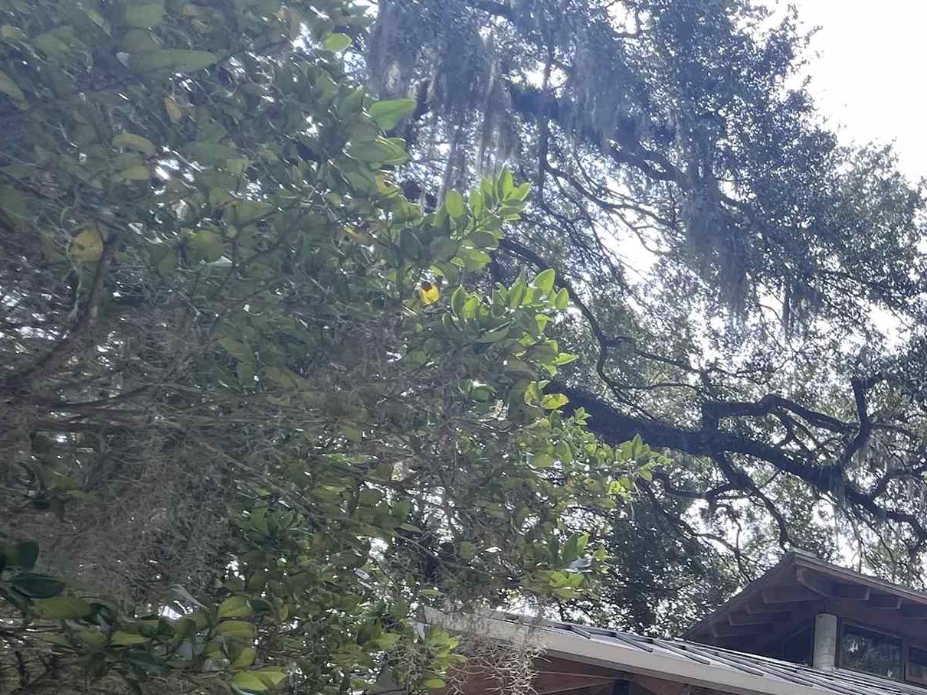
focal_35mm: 33
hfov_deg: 41.1
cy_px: 747
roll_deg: +0.5
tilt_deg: +14.6
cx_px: 1075
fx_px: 884
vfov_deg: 36.9
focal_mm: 1.57
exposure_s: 1/254
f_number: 1.8
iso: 32
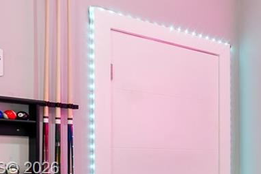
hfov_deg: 25.3
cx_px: 395
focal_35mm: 59
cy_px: 169
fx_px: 428
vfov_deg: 22.2
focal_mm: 14
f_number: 7.1
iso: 400
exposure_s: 1/4
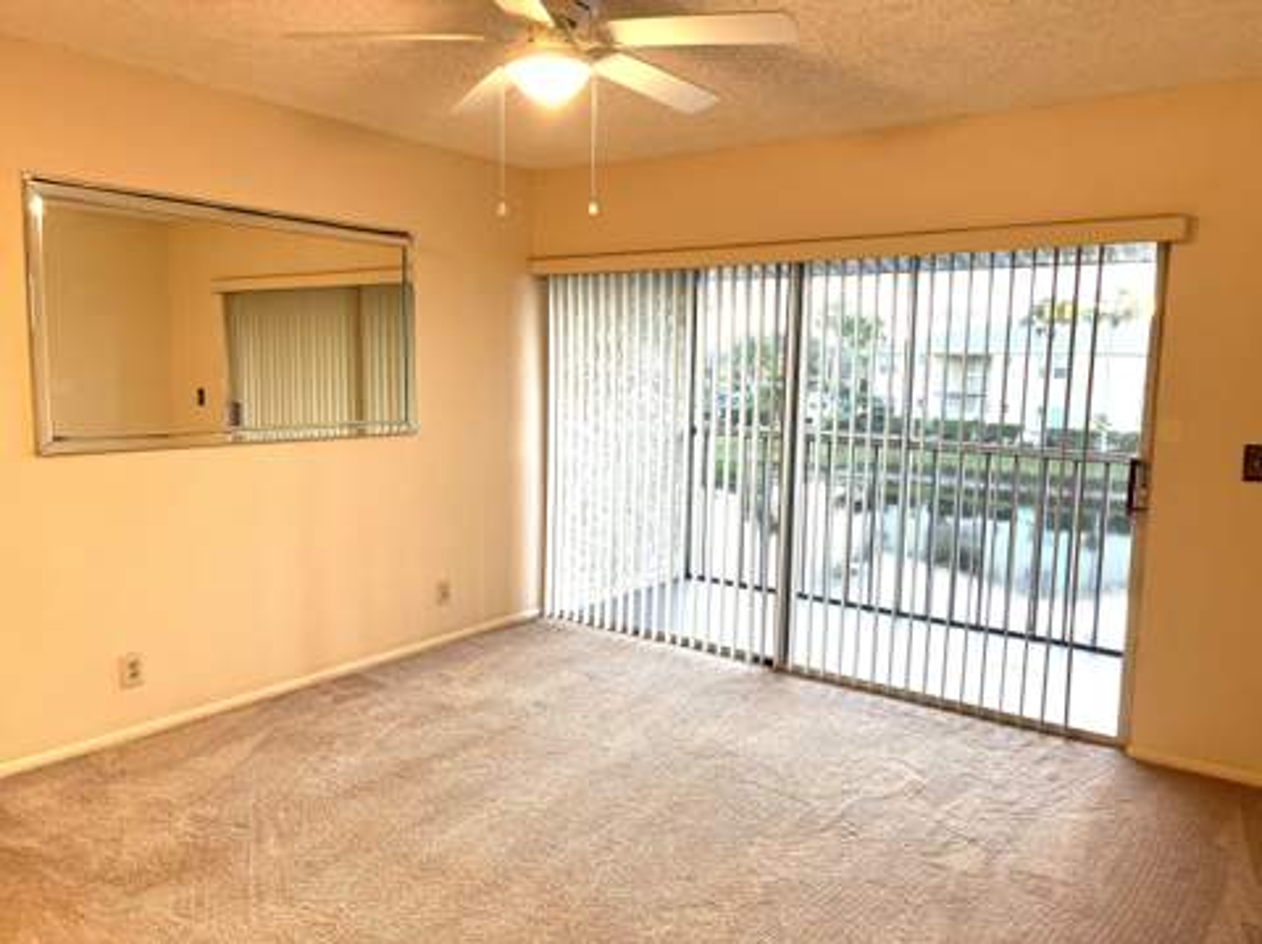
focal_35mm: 26
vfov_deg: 53.0
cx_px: 631
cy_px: 472
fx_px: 947
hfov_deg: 67.4
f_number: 1.6
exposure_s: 1/60
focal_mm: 5.1
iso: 64
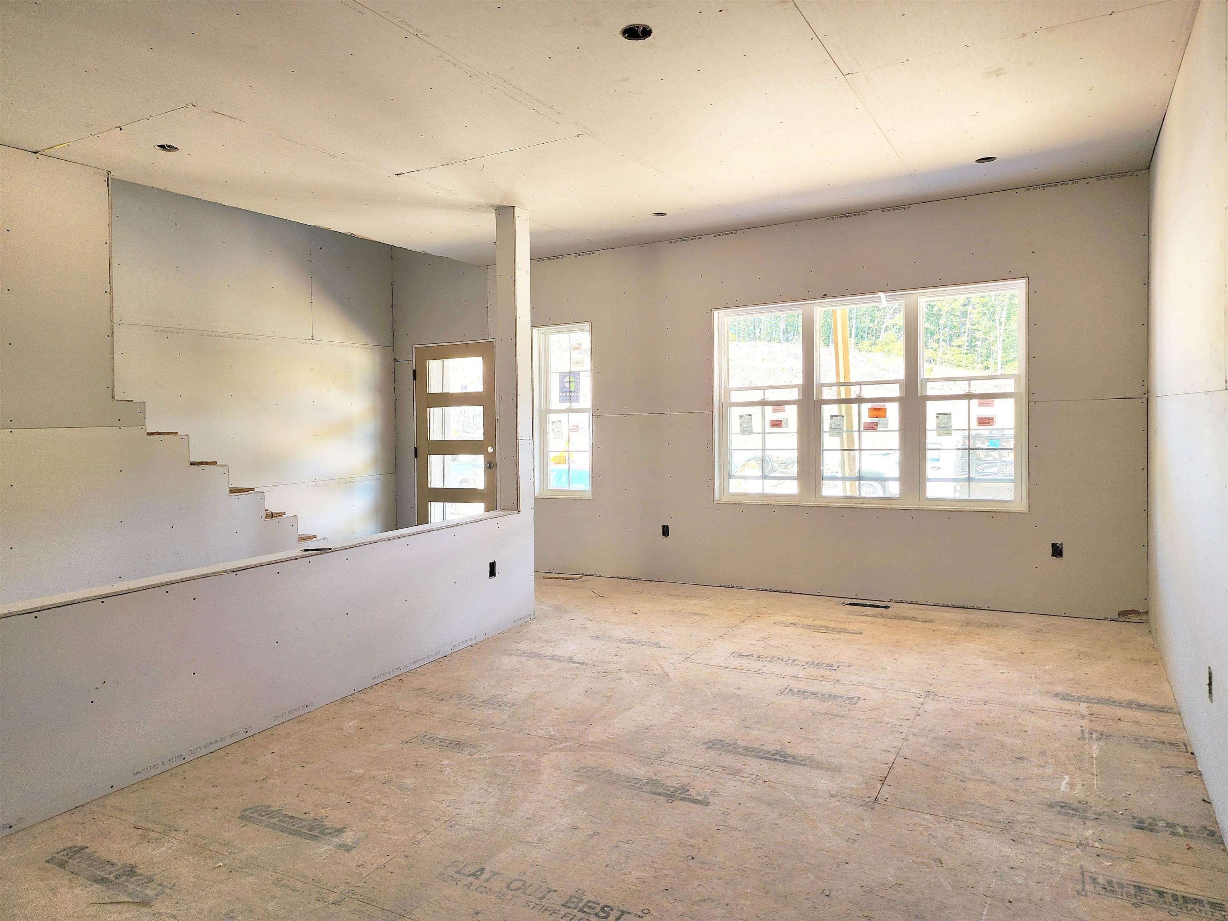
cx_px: 614
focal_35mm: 23
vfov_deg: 58.9
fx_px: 816
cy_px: 460
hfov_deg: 73.9
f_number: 1.8
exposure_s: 1/182
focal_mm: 6.4
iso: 80
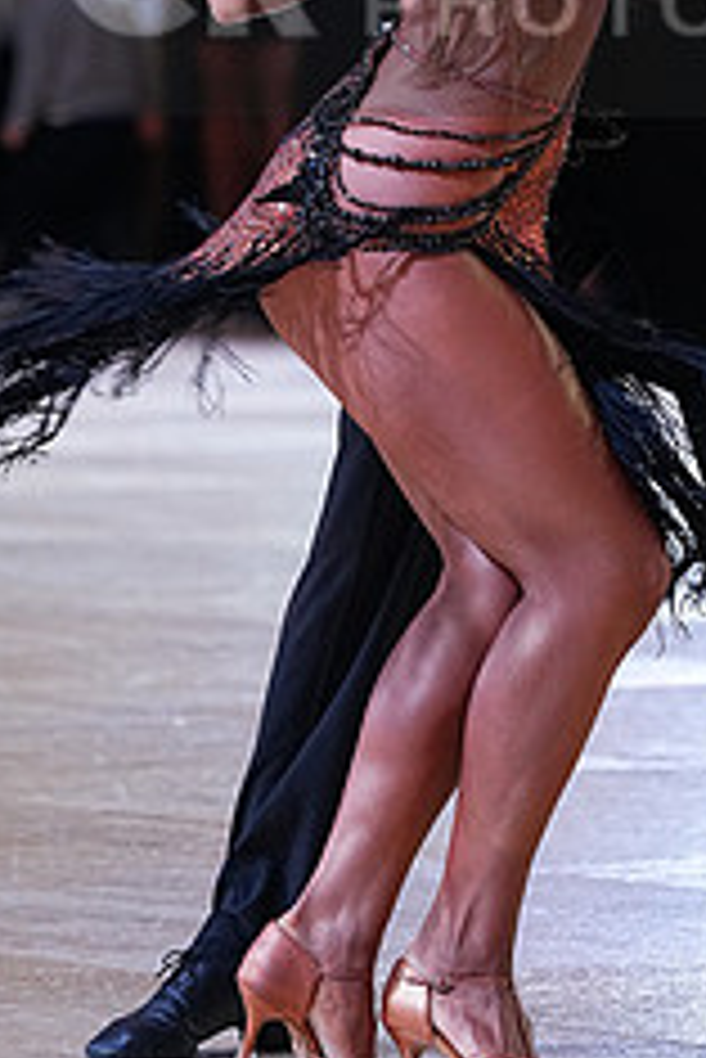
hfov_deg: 3.1
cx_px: 636
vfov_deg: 4.7
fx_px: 12835
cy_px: -32
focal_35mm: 437
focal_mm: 177
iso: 2000
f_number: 4
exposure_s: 1/500
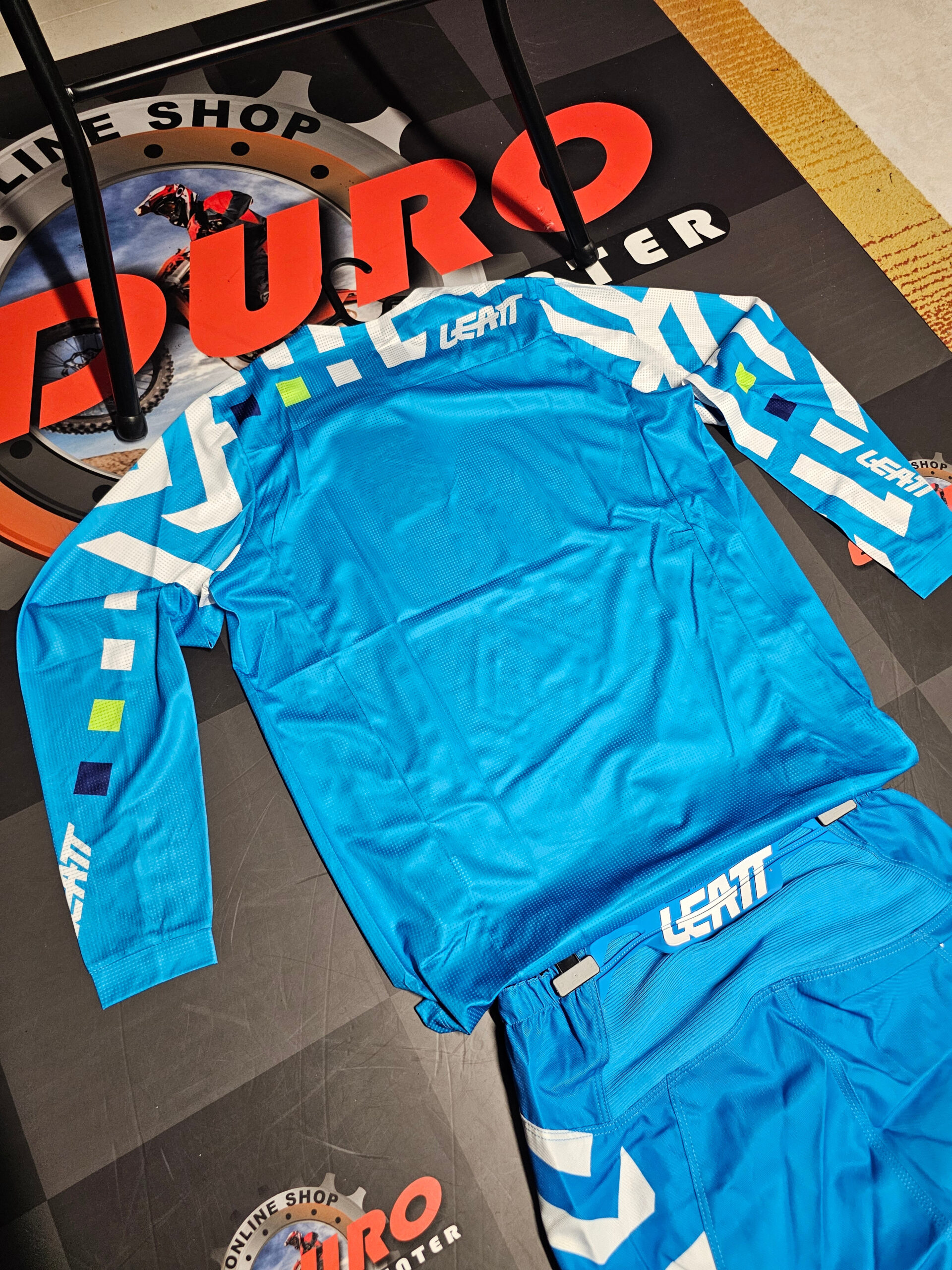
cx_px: 476
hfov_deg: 58.9
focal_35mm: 23
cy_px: 635
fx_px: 843
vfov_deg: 73.9
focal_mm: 6.3
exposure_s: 1/100
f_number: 1.7
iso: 500
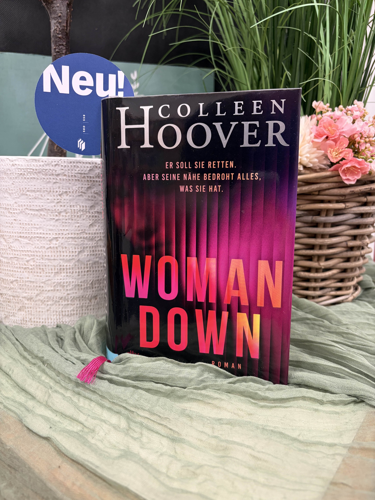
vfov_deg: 67.3
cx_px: 188
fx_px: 376
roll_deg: -0.5
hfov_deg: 53.1
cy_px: 250
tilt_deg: -8.6
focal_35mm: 26
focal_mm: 5.96
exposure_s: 1/74
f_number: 1.6
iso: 125
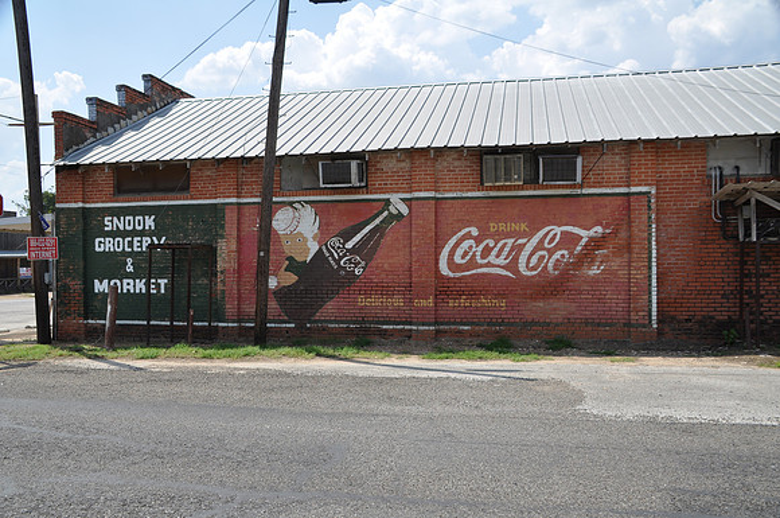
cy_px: 259
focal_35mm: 30
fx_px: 649
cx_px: 390
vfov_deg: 43.5
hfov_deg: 62.0
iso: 200
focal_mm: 20
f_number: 8
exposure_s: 1/250
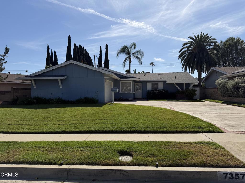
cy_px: 92
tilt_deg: +2.5
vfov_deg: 56.8
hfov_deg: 71.6
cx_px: 122
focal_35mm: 24
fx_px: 170
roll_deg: -0.2
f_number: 1.78
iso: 80
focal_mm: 6.76
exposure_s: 1/8130
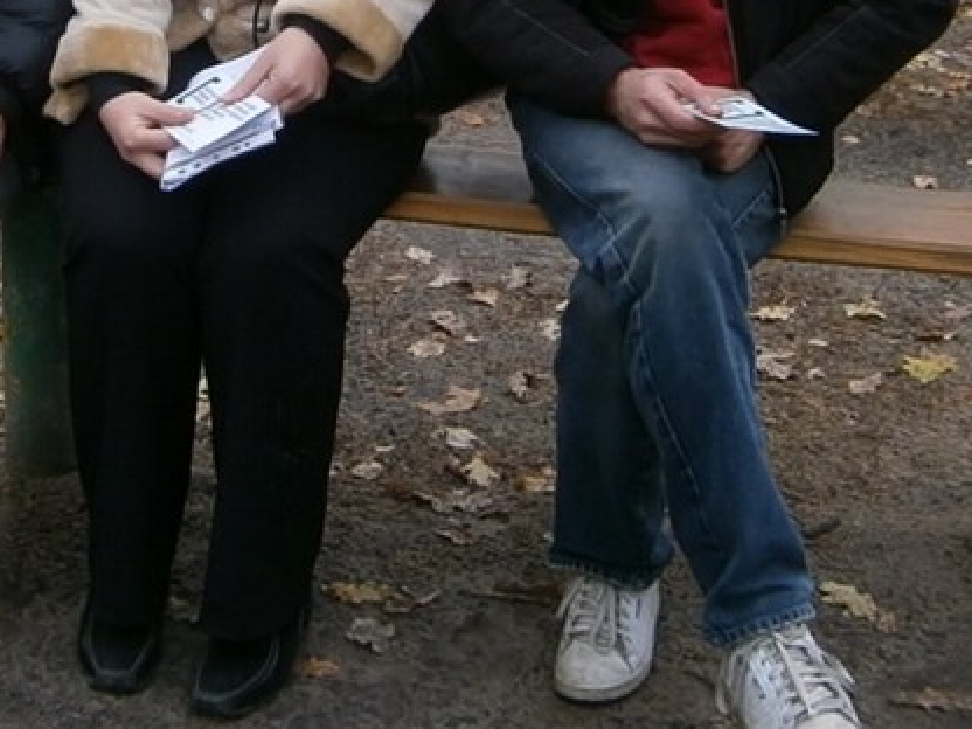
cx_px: 283
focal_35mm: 80
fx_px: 2246
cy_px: 44
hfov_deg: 24.2
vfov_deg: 18.1
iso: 80
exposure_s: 1/80
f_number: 2.8
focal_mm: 4.7
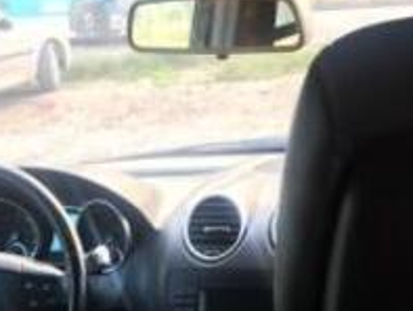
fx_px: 871
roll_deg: +6.4
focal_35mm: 73
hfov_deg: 26.6
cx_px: 176
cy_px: 424
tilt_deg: -29.9
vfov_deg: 18.5
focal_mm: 4.15
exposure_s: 1/50
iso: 40
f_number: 2.2
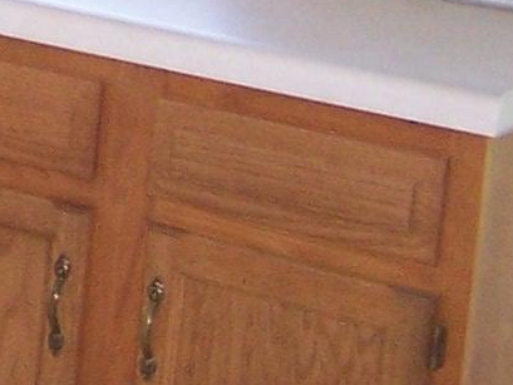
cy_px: -236
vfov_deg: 7.8
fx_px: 2757
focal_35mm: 186
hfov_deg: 9.1
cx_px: -896
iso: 140
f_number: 2.8
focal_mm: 5.5
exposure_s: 1/60
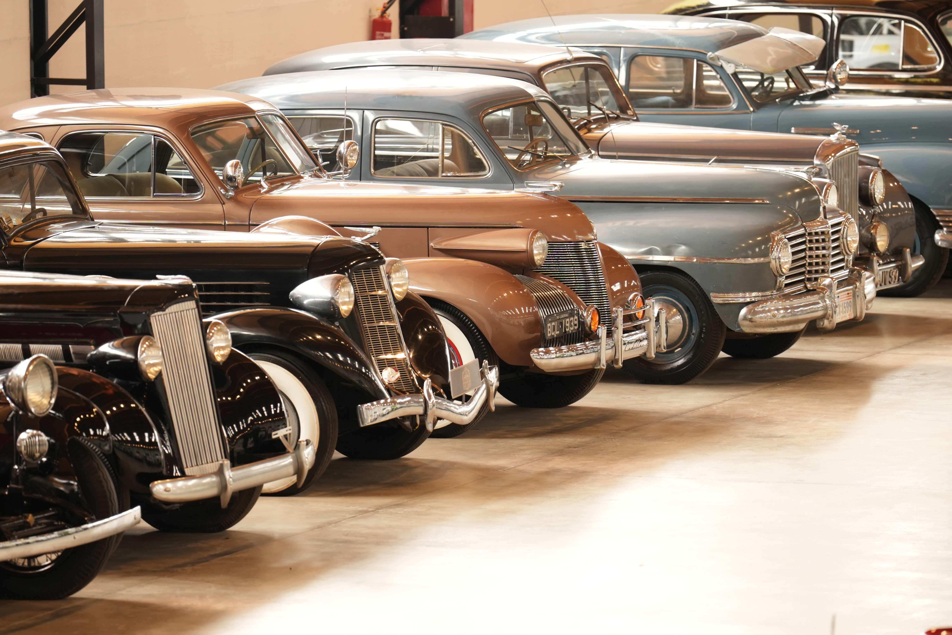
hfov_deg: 8.0
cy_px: 318
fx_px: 6849
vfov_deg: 5.3
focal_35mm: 259
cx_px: 476
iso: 800
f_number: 2.8
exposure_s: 1/100
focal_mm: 173
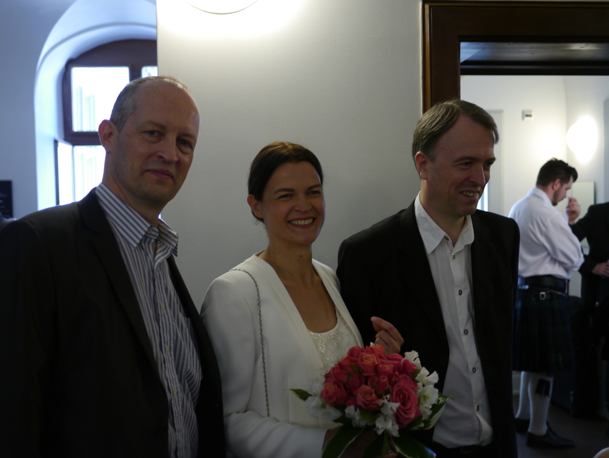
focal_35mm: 40
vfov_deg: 36.0
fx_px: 704
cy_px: 229
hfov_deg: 46.8
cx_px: 304
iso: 250
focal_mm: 20
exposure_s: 1/60
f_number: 1.7
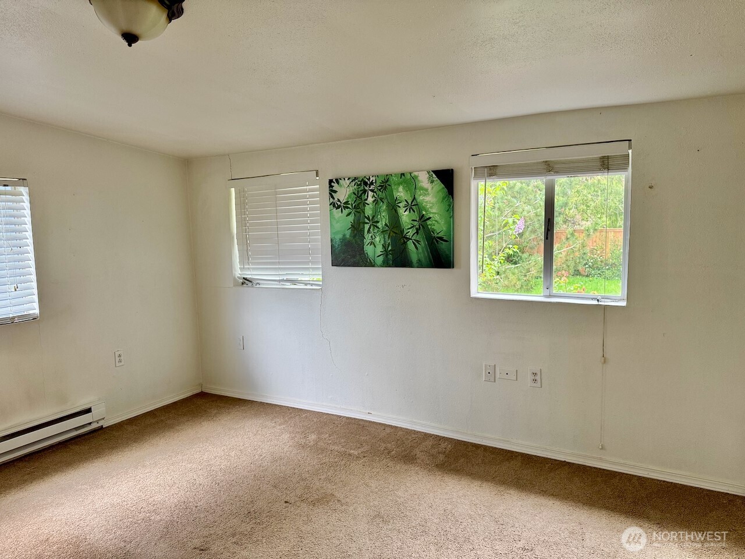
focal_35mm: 24
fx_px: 517
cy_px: 280
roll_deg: +1.6
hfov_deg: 71.6
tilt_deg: -7.5
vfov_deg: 56.8
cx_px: 372
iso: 160
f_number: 1.78
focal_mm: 6.76
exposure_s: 1/121
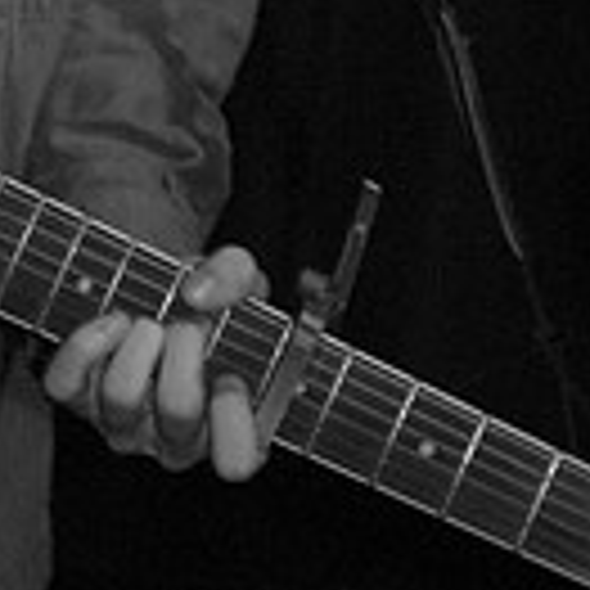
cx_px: 79
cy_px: -378
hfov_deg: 6.9
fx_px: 4879
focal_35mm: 253
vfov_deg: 6.8
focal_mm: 58
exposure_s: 1/30
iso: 800
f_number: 2.8
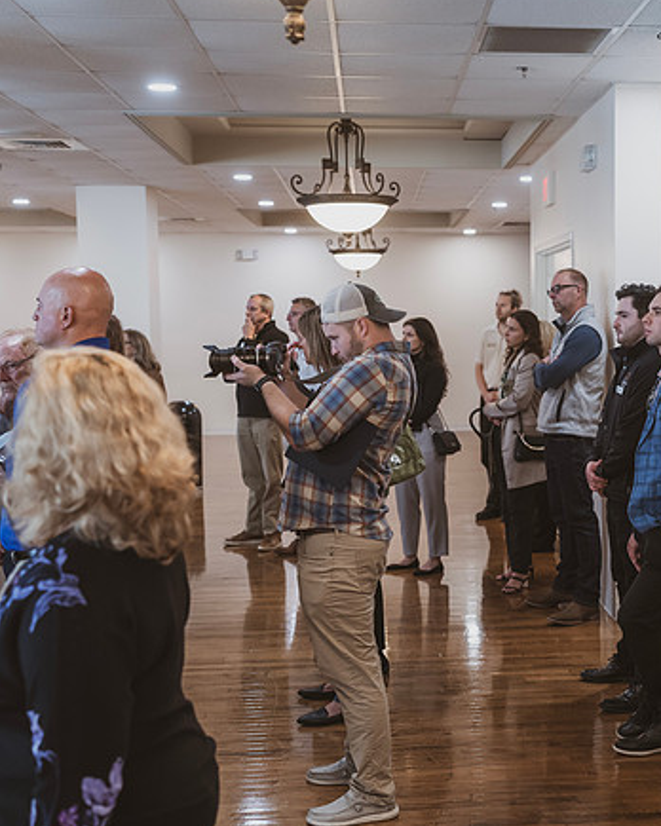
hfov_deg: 29.1
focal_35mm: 51
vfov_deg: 36.7
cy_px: 416
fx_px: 1247
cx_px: 520
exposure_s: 1/125
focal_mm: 35
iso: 1250
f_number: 2.8
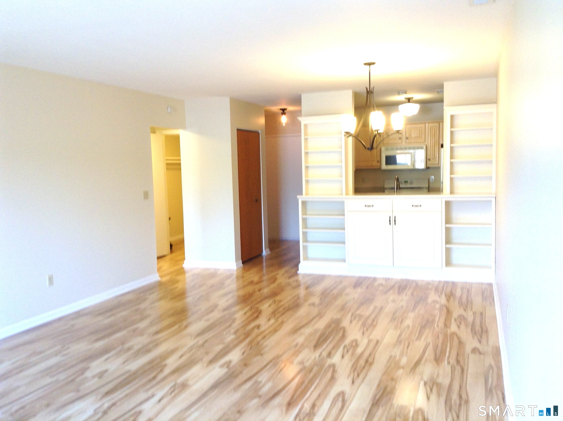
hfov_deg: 55.4
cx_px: 282
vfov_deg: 42.8
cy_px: 210
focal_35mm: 33
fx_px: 536
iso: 40
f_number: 2.4
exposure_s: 1/25
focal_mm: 3.3
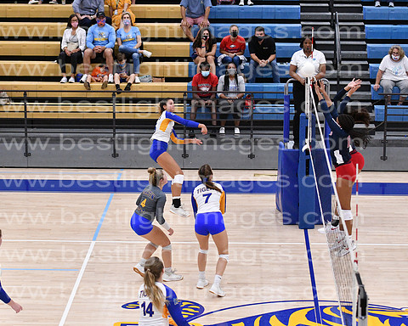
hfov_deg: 16.2
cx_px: 172
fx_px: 1437
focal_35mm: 119
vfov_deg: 13.0
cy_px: 163
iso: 6400
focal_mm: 70
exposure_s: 1/1000
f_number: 3.2
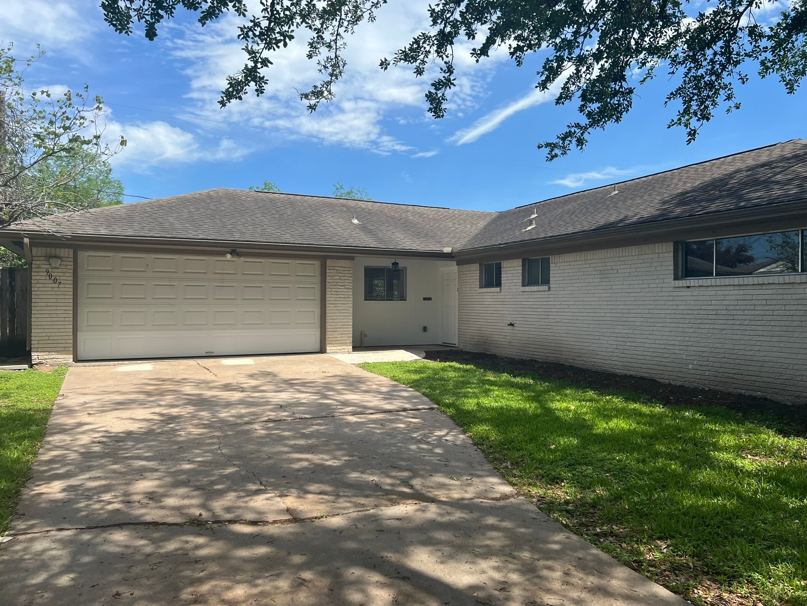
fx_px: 606
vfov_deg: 53.1
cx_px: 404
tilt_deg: +0.5
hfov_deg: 67.3
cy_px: 303
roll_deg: +0.1
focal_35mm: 26
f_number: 1.5
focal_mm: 5.7
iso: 50
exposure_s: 1/3831
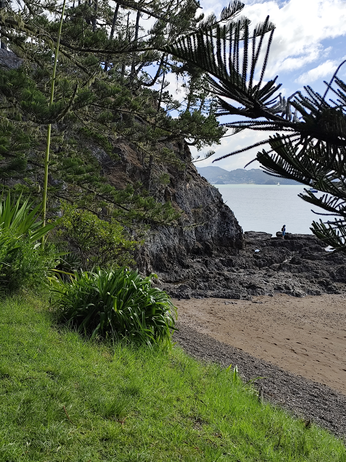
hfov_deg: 38.7
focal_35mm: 37
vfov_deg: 50.1
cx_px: 173
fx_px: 493
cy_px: 231
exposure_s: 1/1320
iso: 50
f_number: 1.65
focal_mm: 6.14
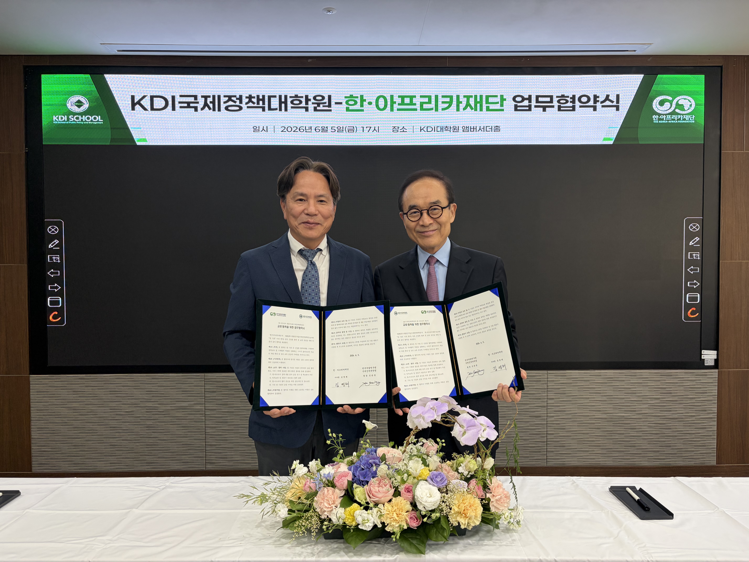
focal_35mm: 26
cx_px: 374
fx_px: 563
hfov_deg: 67.3
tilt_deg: -1.9
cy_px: 281
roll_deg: +0.0
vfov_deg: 53.1
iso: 100
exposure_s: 1/96
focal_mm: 5.96
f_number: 1.6
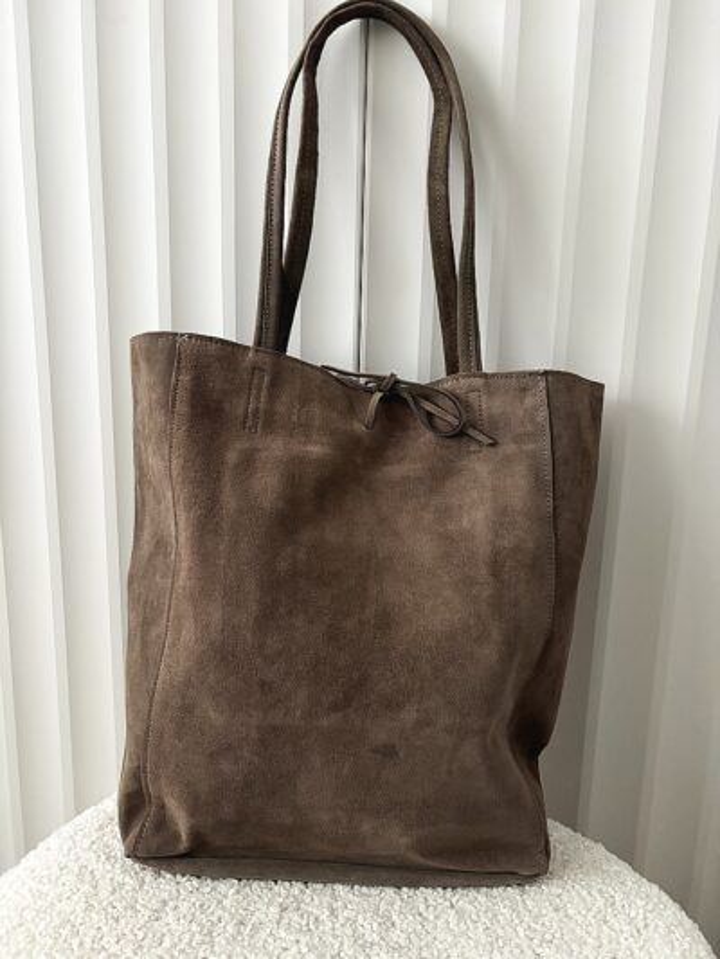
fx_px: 721
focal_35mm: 26
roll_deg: -1.4
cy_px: 480
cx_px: 360
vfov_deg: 67.3
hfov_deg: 53.1
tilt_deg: -10.3
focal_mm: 5.96
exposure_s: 1/30
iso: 640
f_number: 1.6
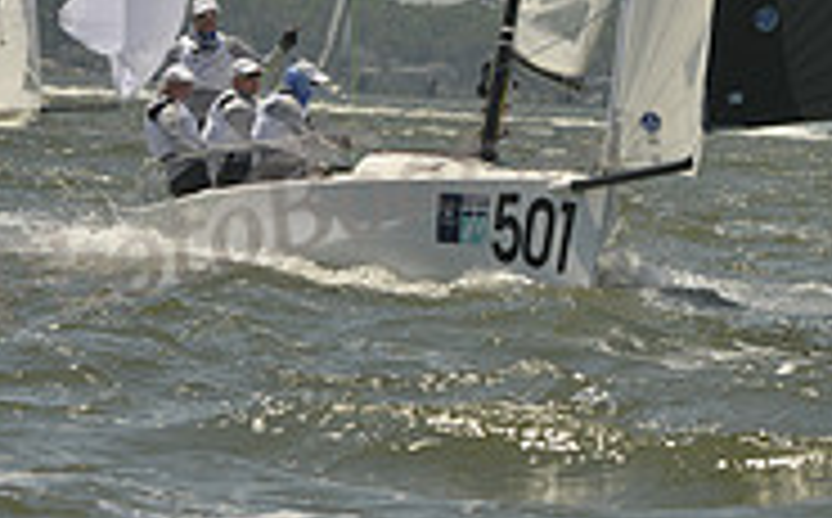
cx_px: 848
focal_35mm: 705
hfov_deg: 3.0
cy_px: -536
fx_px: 15961
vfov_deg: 1.9
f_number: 10
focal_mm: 220
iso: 280
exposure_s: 1/1250
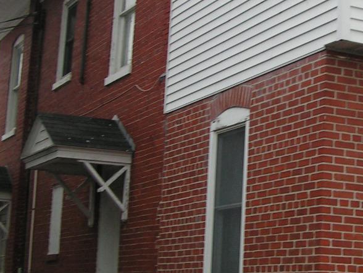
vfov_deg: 15.9
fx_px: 975
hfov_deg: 20.7
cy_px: 87
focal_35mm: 93
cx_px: 321
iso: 50
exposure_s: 1/100
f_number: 4
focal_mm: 6.3
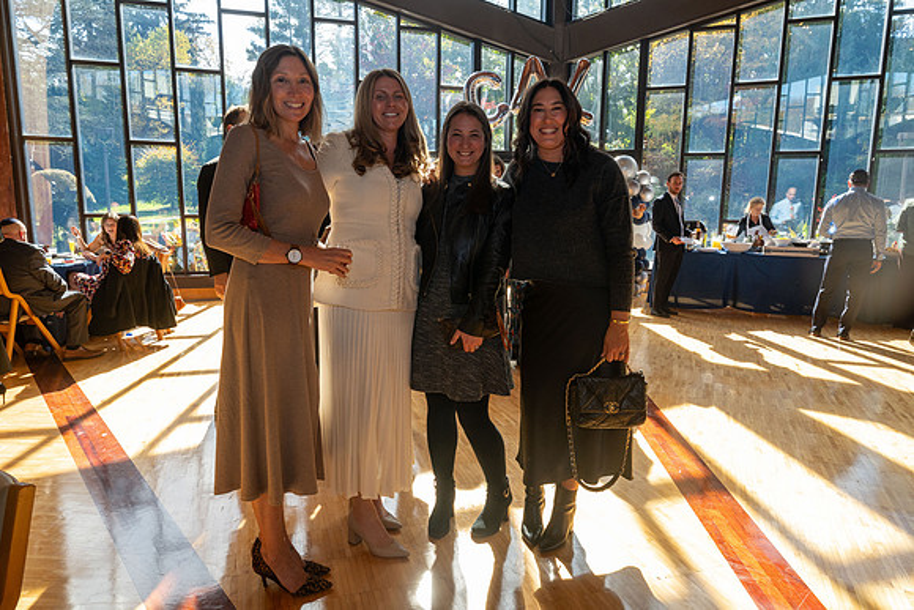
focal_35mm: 24
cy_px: 305
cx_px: 457
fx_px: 609
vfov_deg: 53.2
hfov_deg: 73.7
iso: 800
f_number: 9
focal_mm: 24
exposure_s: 1/200
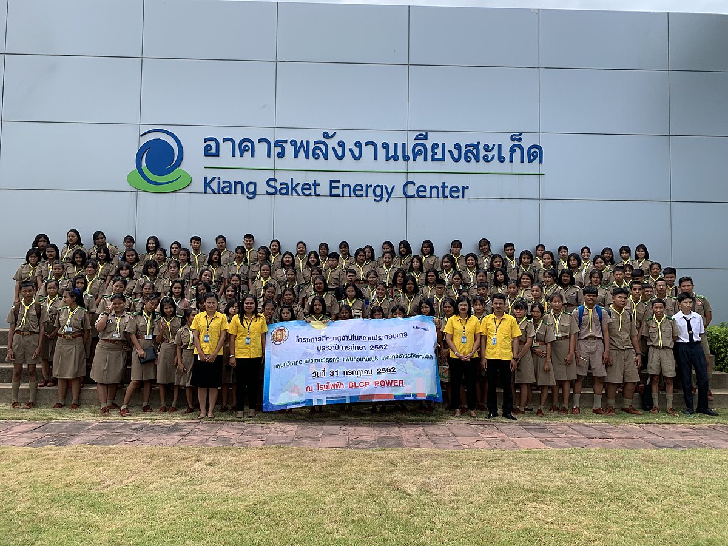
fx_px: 547
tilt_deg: +1.8
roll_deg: +0.1
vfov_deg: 53.1
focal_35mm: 26
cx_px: 364
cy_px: 273
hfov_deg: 67.3
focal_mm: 4.25
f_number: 1.8
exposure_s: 1/1634
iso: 25
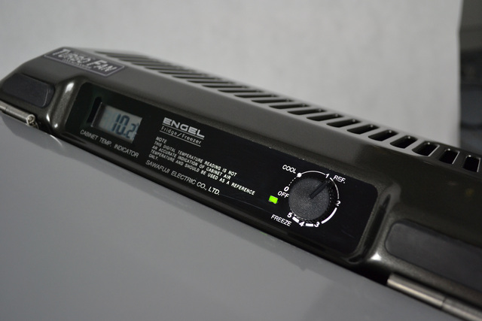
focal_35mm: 33
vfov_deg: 40.0
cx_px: 241
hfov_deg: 57.2
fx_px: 442
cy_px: 160
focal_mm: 22
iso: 640
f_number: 4
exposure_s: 1/60
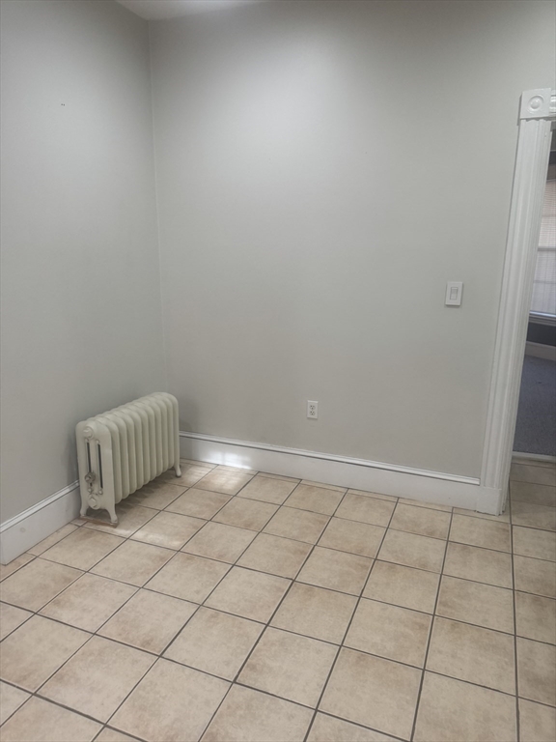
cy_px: 371
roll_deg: -0.8
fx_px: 514
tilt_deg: -15.3
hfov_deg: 56.8
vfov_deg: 71.6
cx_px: 278
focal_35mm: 24
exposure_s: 1/120
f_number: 1.78
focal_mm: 6.76
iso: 200
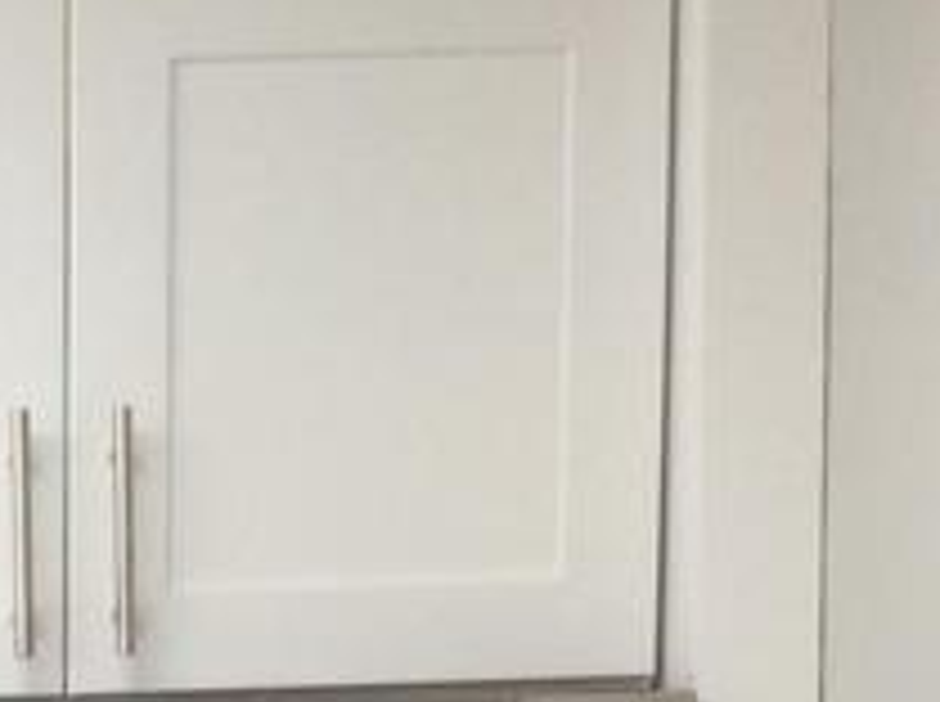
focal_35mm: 157
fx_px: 4256
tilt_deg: -8.9
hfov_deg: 12.0
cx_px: -526
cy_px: 1564
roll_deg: +2.4
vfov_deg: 8.7
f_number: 2.4
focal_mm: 3.3
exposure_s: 1/30
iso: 32
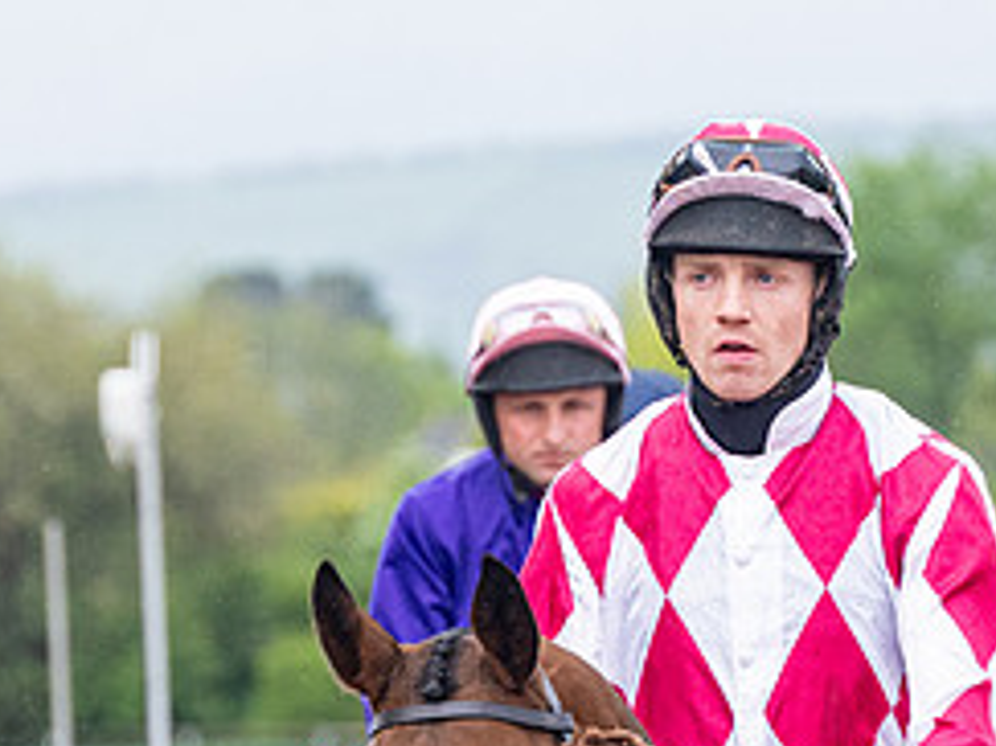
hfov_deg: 3.5
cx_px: 835
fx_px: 16162
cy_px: 738
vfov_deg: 2.6
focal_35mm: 562
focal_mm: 140
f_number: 4
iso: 800
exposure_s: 1/1600
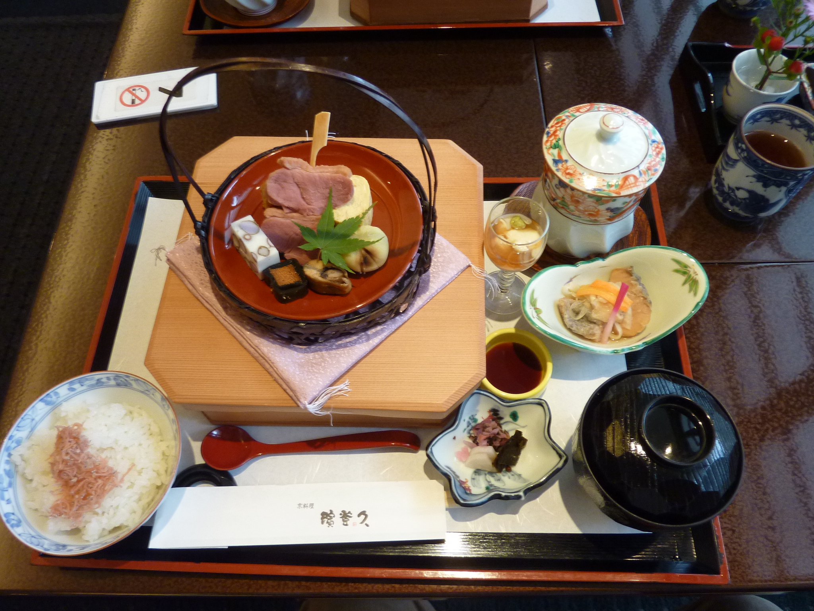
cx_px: 407
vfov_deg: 54.9
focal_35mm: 25
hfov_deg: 69.4
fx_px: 588
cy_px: 306
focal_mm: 4.1
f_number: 3.3
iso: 200
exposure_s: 1/30
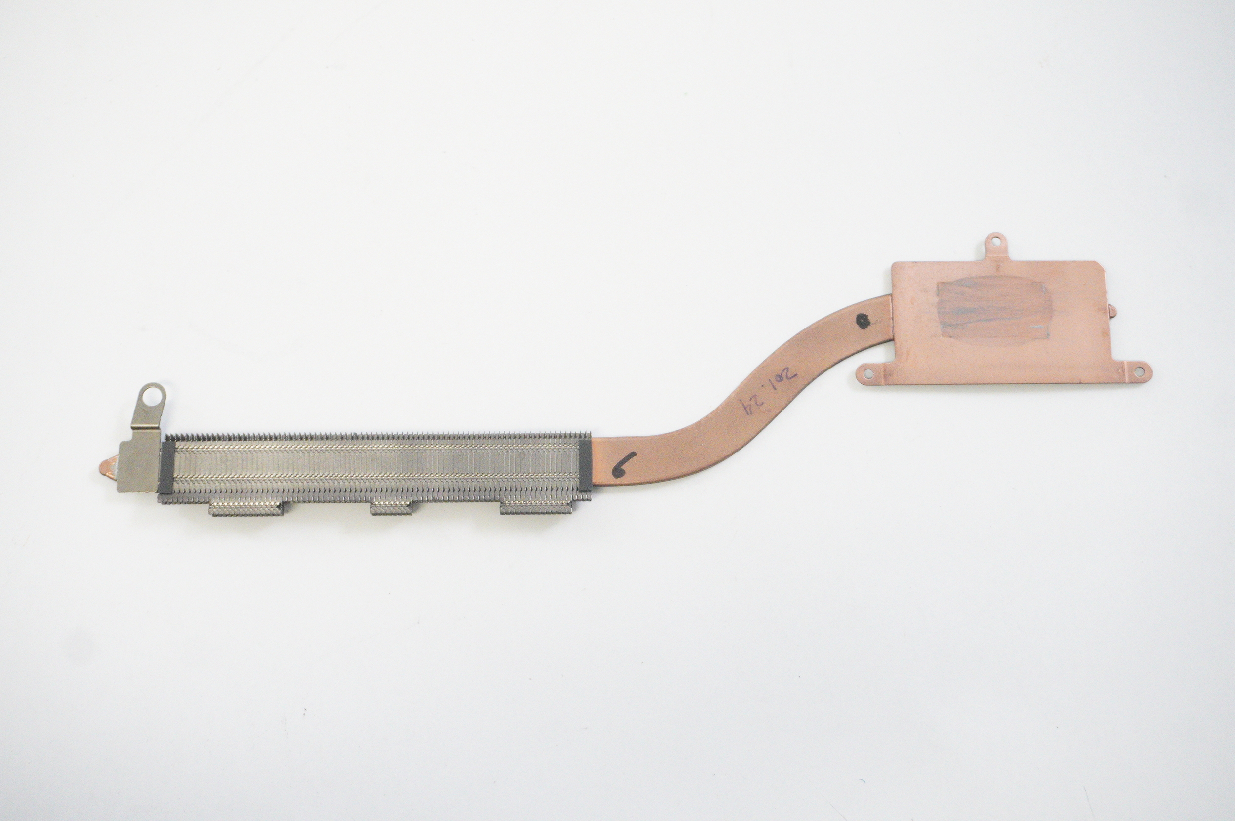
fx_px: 1491
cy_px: 410
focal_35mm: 44
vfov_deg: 30.8
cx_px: 618
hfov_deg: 45.0
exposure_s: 1/250
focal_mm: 29
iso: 6400
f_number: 5.6
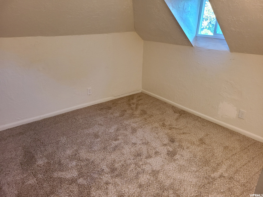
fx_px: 198
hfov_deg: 67.3
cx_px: 132
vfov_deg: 53.1
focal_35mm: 26
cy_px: 98
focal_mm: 5.4
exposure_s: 1/39
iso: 400
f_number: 1.8
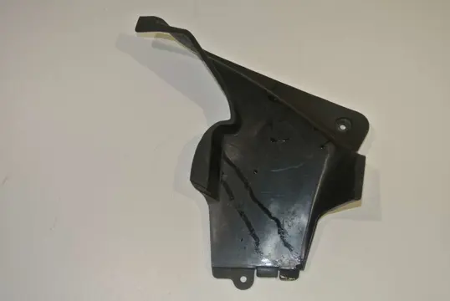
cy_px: 150
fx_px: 551
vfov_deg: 30.6
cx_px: 225
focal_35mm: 44
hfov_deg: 44.5
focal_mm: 16.3
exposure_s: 1/60
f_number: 4.5
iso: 200
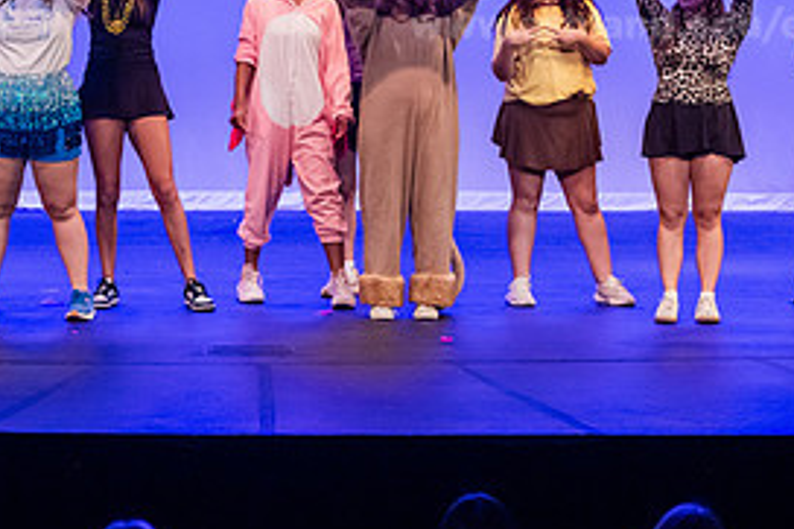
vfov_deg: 8.5
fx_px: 3527
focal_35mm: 160
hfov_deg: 12.8
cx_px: 277
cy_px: 86
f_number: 3.5
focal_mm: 75
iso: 4000
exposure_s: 1/250
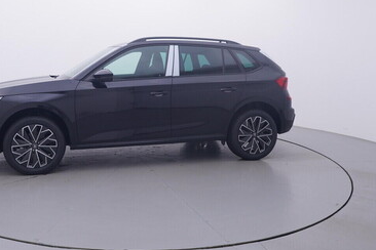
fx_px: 352
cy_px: 84
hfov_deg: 55.3
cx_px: 133
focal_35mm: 34
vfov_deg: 38.7
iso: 200
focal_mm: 15
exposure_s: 1/80
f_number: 5
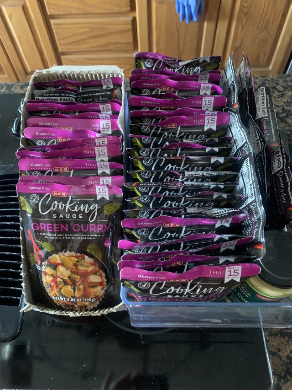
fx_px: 292
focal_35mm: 26
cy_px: 195
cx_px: 146
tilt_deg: -57.1
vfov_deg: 67.3
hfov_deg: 53.1
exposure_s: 1/33
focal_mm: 4.25
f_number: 1.8
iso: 400
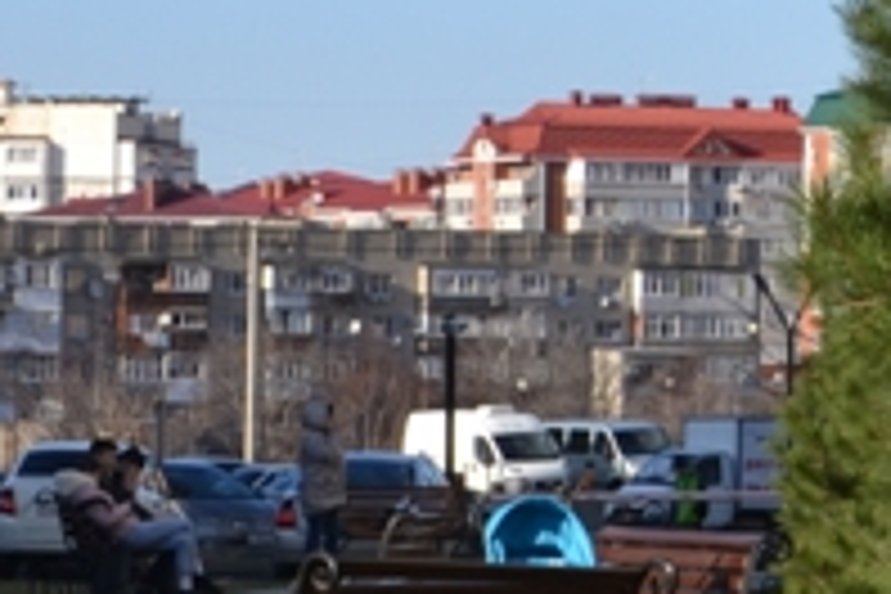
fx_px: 5766
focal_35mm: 233
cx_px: 1260
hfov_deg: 8.7
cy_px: 70
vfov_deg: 5.9
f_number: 8
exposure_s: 1/200
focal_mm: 30
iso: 100
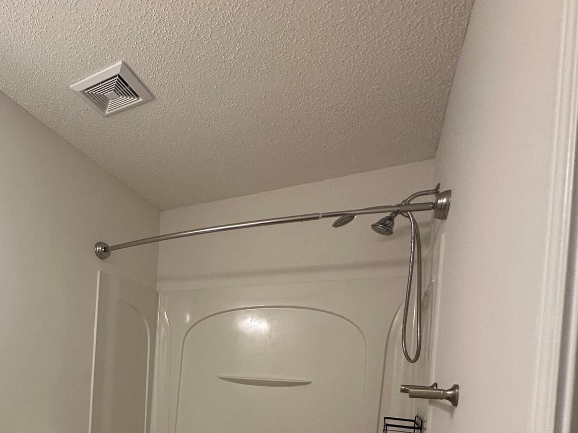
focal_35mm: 25
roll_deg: -3.1
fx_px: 417
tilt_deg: -2.1
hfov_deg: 61.0
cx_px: 82
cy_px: 373
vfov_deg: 50.0
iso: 125
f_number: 2.2
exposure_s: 1/120
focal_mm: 2.22
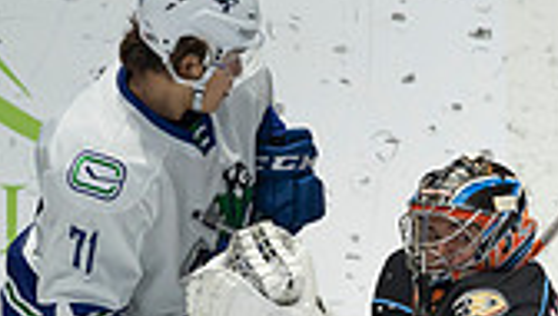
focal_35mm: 2342
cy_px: 541
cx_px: 877
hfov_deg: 0.9
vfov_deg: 0.5
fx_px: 34696
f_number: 4
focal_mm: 600
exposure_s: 1/640
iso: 1600
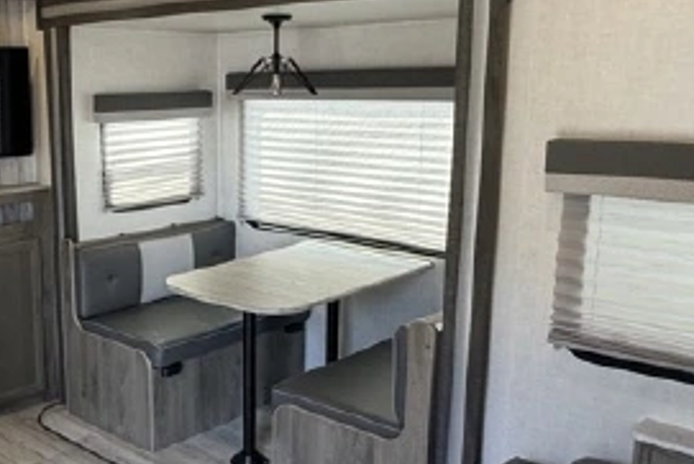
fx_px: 829
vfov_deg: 31.2
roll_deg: +0.2
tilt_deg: -10.6
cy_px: 254
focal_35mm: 43
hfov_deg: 43.8
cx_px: 166
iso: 160
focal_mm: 2.22
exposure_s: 1/99
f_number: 2.2
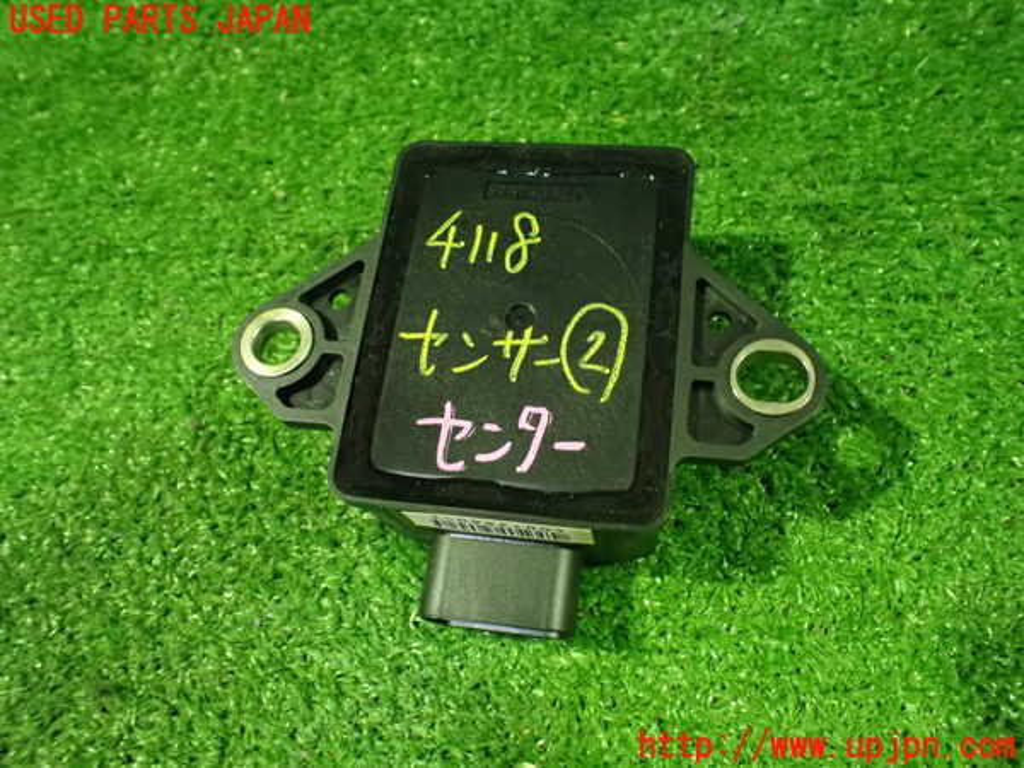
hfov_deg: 60.0
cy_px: 384
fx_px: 887
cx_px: 512
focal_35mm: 30
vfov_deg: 46.8
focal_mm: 5.4
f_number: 2.3
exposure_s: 1/30
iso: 1250
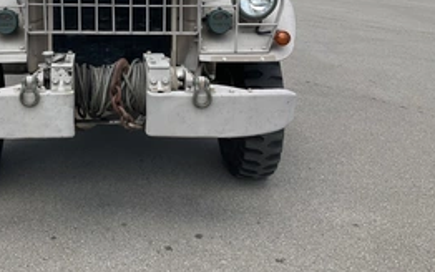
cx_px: 125
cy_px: 25
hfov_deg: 41.7
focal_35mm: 47
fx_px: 557
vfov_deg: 26.5
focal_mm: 3
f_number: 1.8
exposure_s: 1/1675
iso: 25
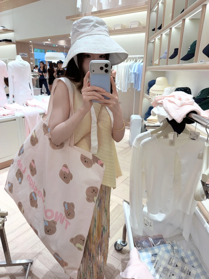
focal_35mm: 24
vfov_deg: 71.6
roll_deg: -2.3
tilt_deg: -18.9
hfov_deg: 56.8
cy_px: 140
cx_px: 104
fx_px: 193
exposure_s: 1/224
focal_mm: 6.76
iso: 80
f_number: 1.78
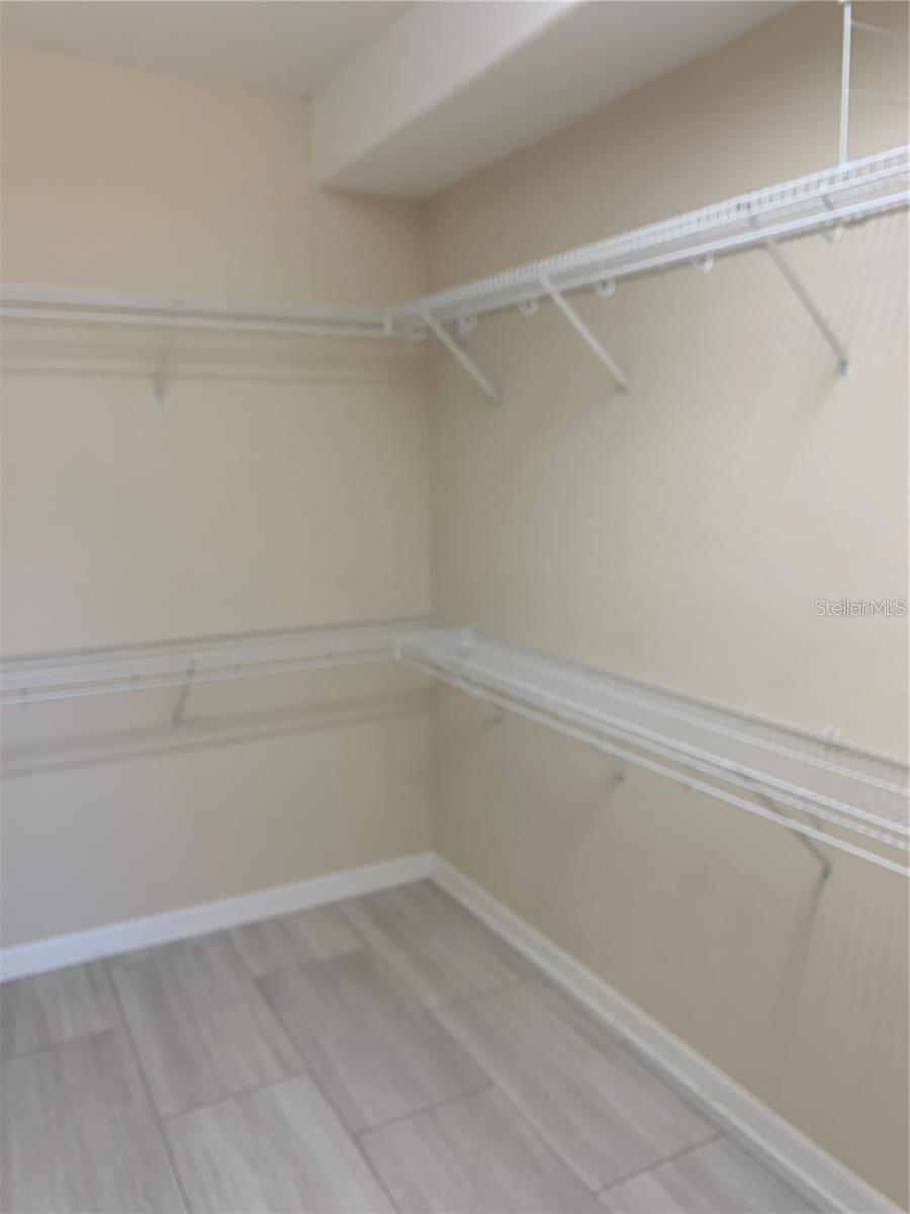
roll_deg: +1.4
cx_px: 455
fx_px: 911
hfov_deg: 53.1
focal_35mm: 26
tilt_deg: -7.7
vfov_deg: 67.3
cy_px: 607
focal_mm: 4.25
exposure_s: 1/60
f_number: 1.8
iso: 64
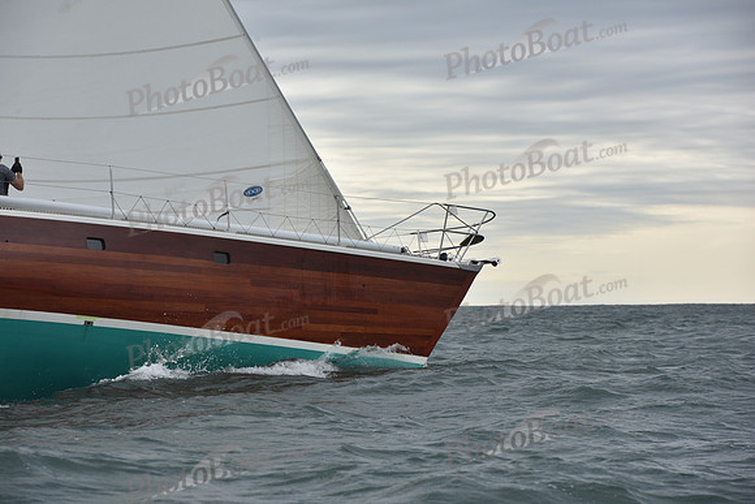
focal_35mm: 175
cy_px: 252
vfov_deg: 7.9
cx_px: 378
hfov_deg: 11.7
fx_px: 3671
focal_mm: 175
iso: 320
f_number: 9
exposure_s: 1/1000
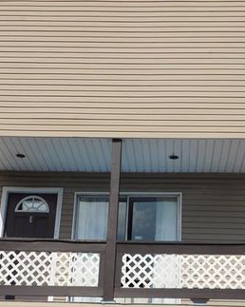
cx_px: 153
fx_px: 617
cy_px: 139
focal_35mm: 68
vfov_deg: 27.9
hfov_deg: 22.4
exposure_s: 1/500
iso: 125
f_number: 7.4
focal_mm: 8
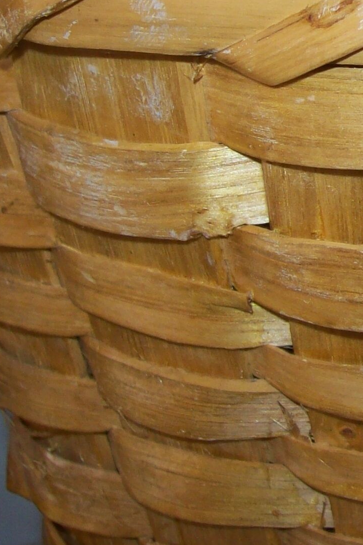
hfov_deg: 13.4
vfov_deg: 20.5
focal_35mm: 98
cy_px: 80
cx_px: 499
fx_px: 1483
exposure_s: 1/64
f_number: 2.7
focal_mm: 6
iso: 80
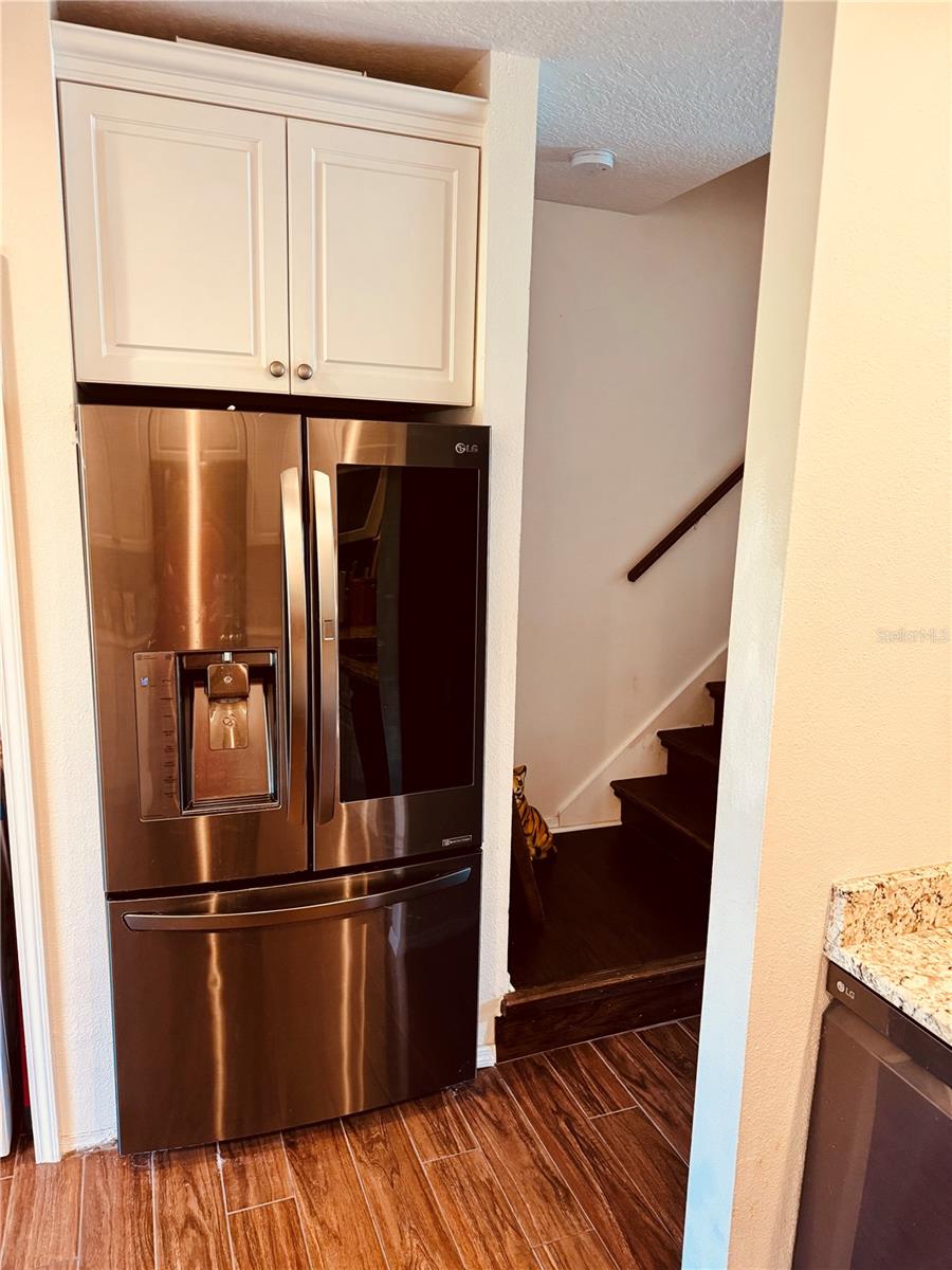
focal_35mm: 24
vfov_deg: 71.6
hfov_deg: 56.8
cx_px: 476
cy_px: 635
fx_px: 880
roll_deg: -1.4
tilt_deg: -10.7
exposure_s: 1/60
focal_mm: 6.86
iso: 320
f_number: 1.78
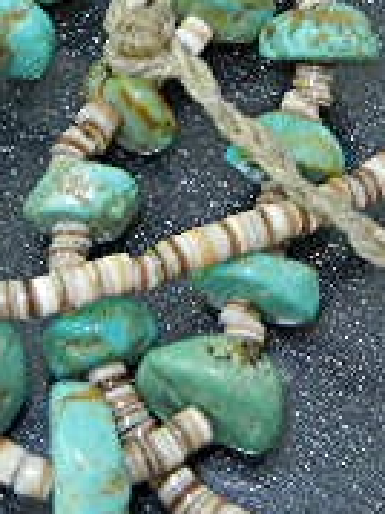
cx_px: 181
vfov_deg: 12.0
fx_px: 2390
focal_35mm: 161
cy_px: -103
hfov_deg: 9.2
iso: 239
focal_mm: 8.1
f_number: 3.8
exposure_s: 1/30
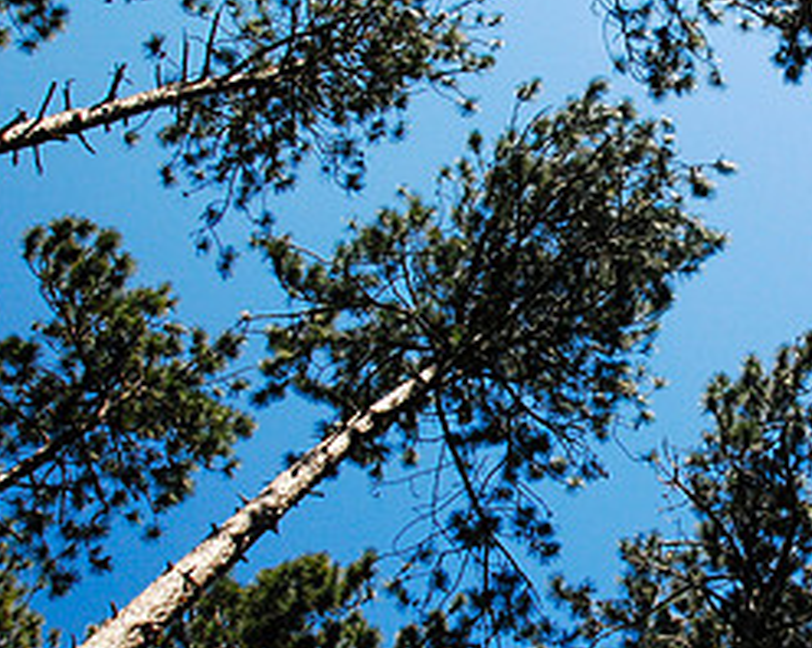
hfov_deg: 31.6
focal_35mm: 56
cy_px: 295
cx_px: 766
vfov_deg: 27.0
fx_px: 1347
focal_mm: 17
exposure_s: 1/30
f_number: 22
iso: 400
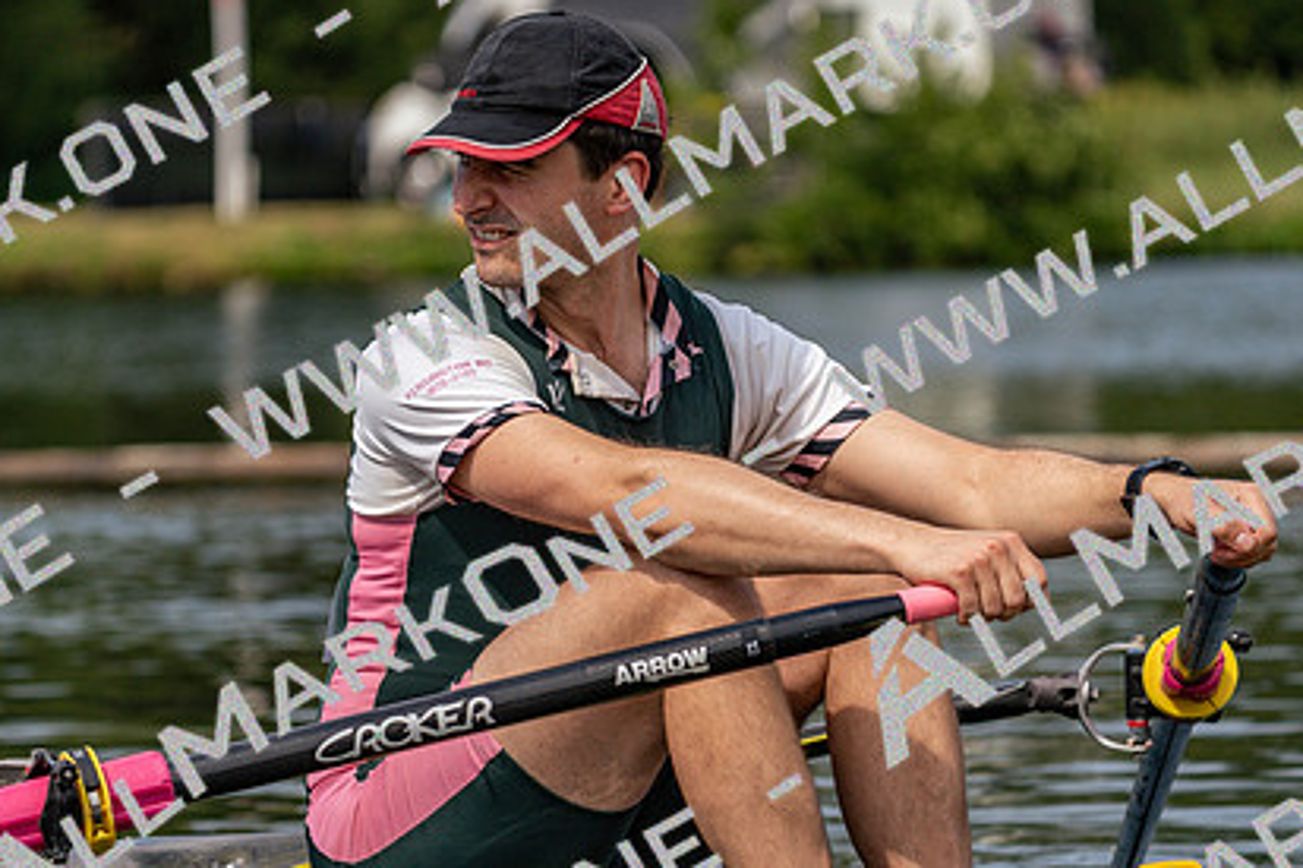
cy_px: 469
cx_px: 599
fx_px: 10166
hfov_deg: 7.3
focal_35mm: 281
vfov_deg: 4.9
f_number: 5.6
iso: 250
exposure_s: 1/1600
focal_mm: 200
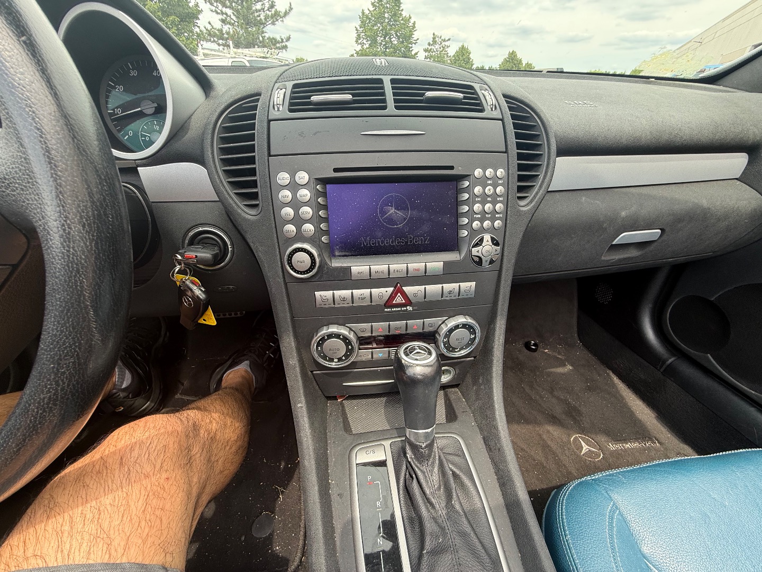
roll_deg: -1.3
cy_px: 286
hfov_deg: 102.1
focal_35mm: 14
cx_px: 381
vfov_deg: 85.7
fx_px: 308
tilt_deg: -31.2
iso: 50
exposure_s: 1/162
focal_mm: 2.22
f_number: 2.2
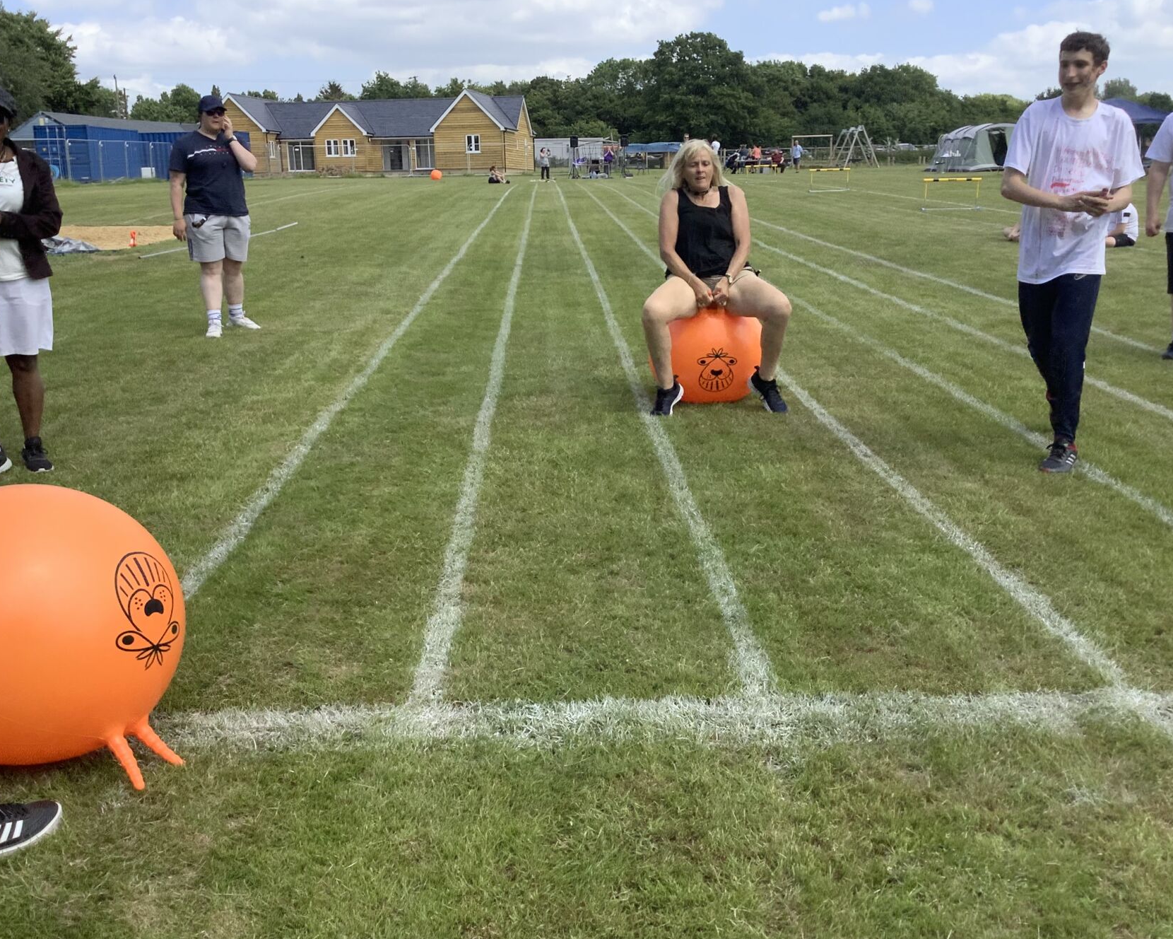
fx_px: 1215
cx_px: 567
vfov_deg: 42.2
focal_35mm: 35
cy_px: 491
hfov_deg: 51.5
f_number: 2.4
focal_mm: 3.3
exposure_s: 1/1045
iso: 25
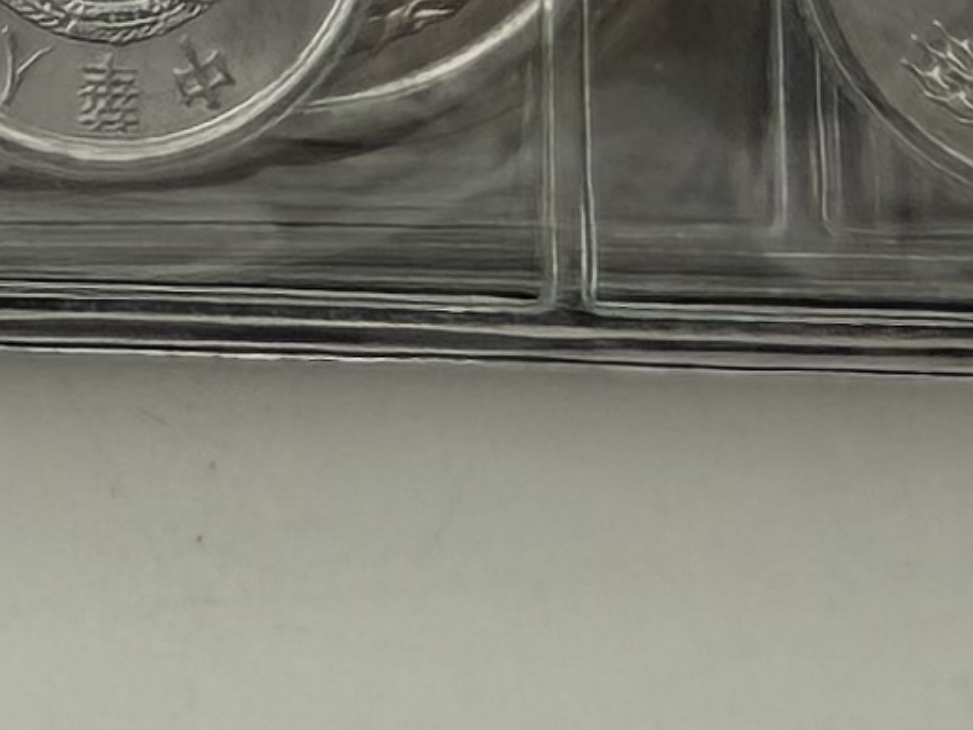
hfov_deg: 10.3
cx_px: -324
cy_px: -1737
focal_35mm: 187
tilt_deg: -76.0
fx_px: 5257
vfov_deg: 6.9
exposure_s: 1/328
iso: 40
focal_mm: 2.22
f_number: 2.2
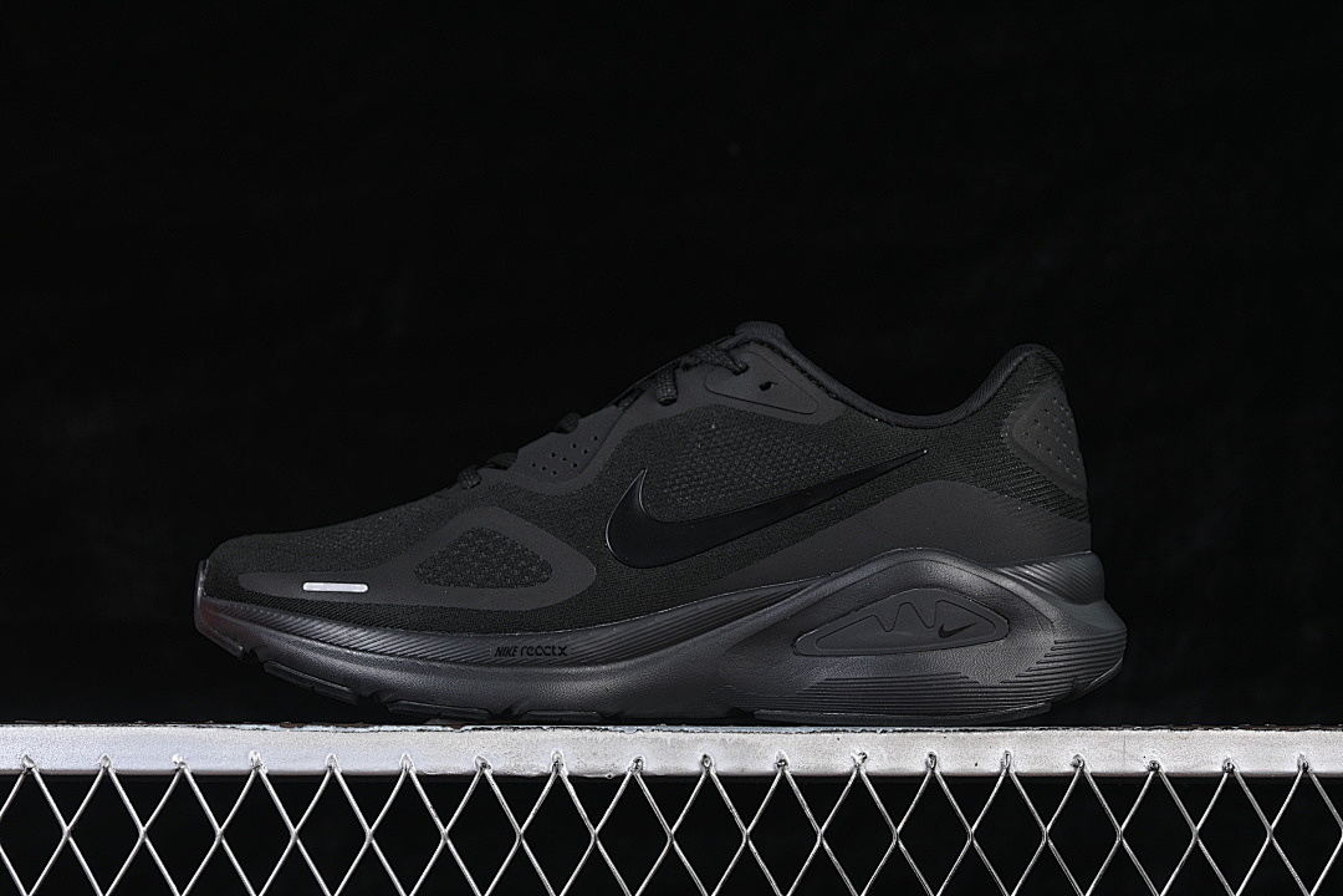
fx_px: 2798
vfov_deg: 18.2
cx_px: 672
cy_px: 448
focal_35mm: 75
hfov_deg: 27.0
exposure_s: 1/50
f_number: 6.3
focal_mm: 50
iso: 160
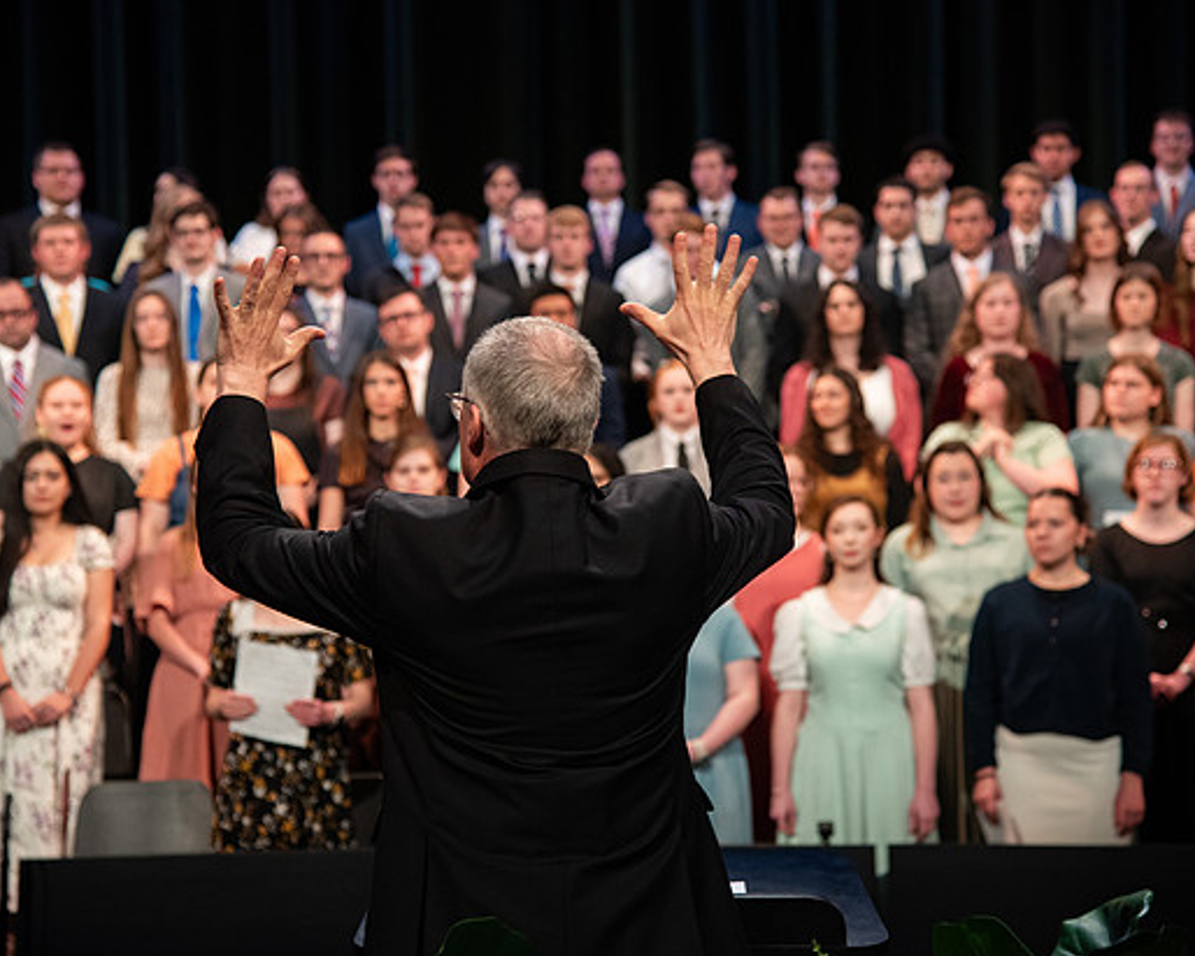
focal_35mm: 93
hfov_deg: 20.6
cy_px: 479
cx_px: 594
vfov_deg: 16.5
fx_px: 3289
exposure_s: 1/160
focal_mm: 82
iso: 2000
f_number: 4
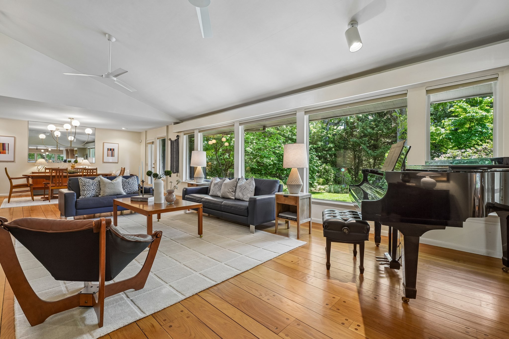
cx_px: 254
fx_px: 226
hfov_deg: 96.7
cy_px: 170
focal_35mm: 16
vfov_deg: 73.7
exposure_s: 1/8
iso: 200
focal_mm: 16
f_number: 8
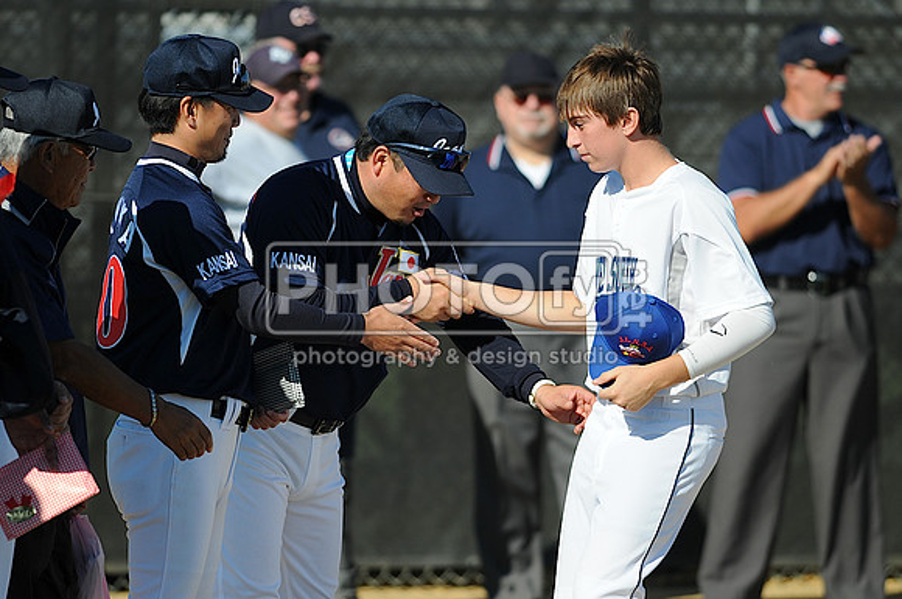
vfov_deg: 3.0
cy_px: 300
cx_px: 451
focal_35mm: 450
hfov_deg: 4.6
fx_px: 11259
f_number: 4
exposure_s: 1/2000
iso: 200
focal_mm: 300
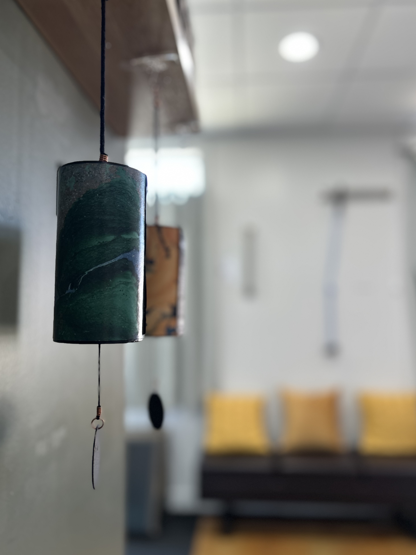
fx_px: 433
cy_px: 282
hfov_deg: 51.3
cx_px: 215
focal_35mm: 27
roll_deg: +0.2
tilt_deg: +4.1
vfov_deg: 65.3
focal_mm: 5.7
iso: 125
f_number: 1.5
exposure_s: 1/120
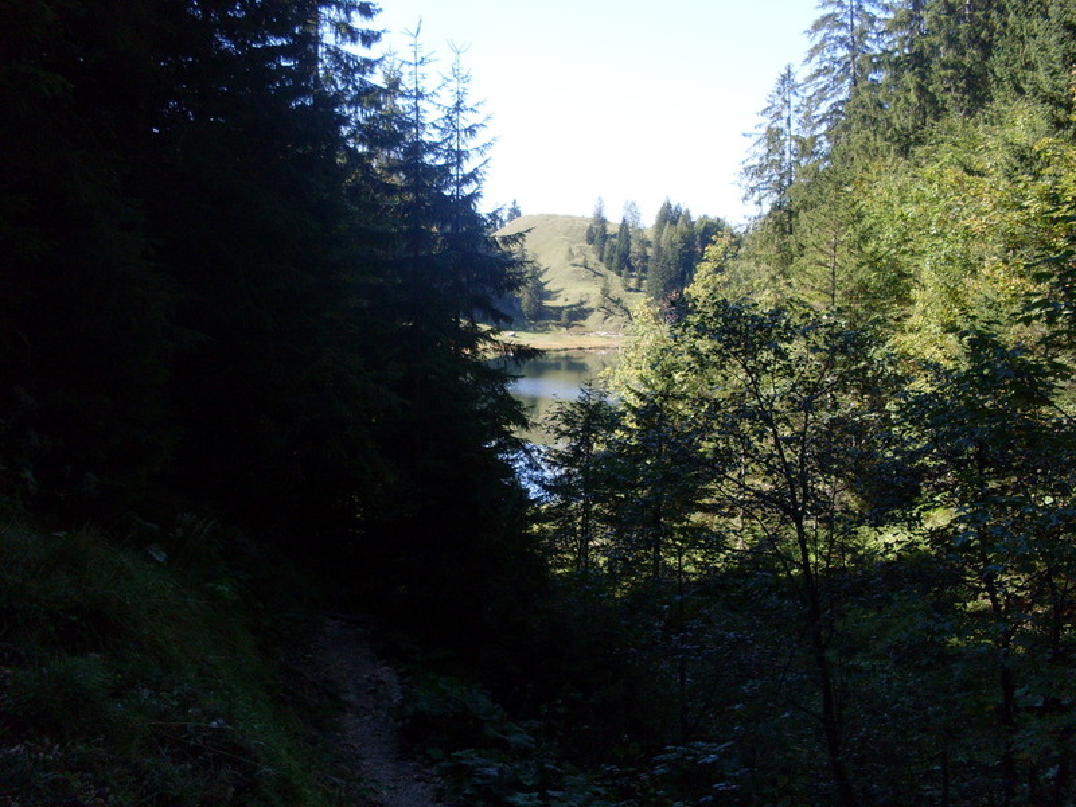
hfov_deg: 49.0
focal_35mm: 38
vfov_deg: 37.7
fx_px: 1181
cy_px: 404
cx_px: 538
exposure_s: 1/350
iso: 80
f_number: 2.8
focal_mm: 6.3
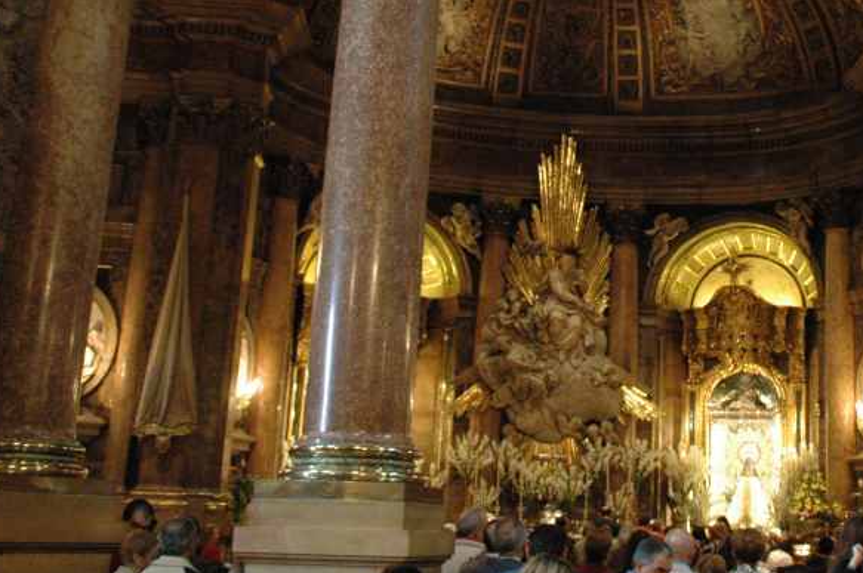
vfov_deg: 22.9
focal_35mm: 58
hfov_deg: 33.5
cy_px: 98
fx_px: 1388
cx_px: 690
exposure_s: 1/20
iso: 1600
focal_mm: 22
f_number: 3.8
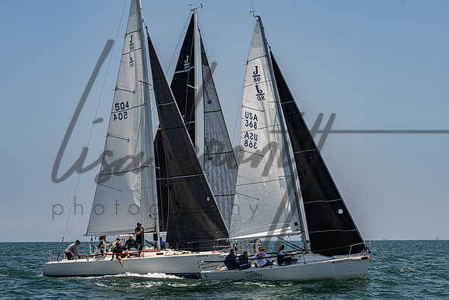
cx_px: 224
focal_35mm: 92
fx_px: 1149
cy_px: 161
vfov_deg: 14.9
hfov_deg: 22.1
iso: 500
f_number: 8
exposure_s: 1/2000
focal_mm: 84
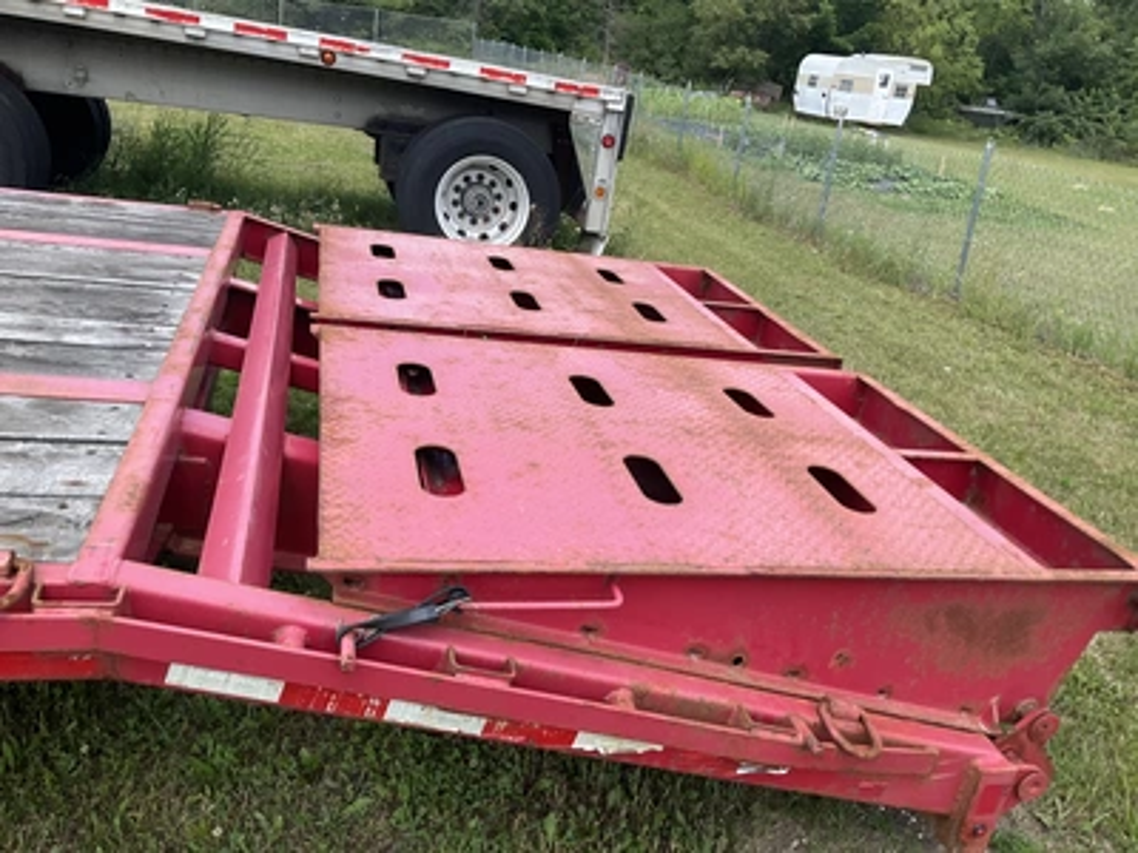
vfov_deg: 48.2
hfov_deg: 61.7
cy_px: 426
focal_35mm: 29
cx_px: 569
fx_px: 953
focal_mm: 3
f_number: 1.8
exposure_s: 1/580
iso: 25
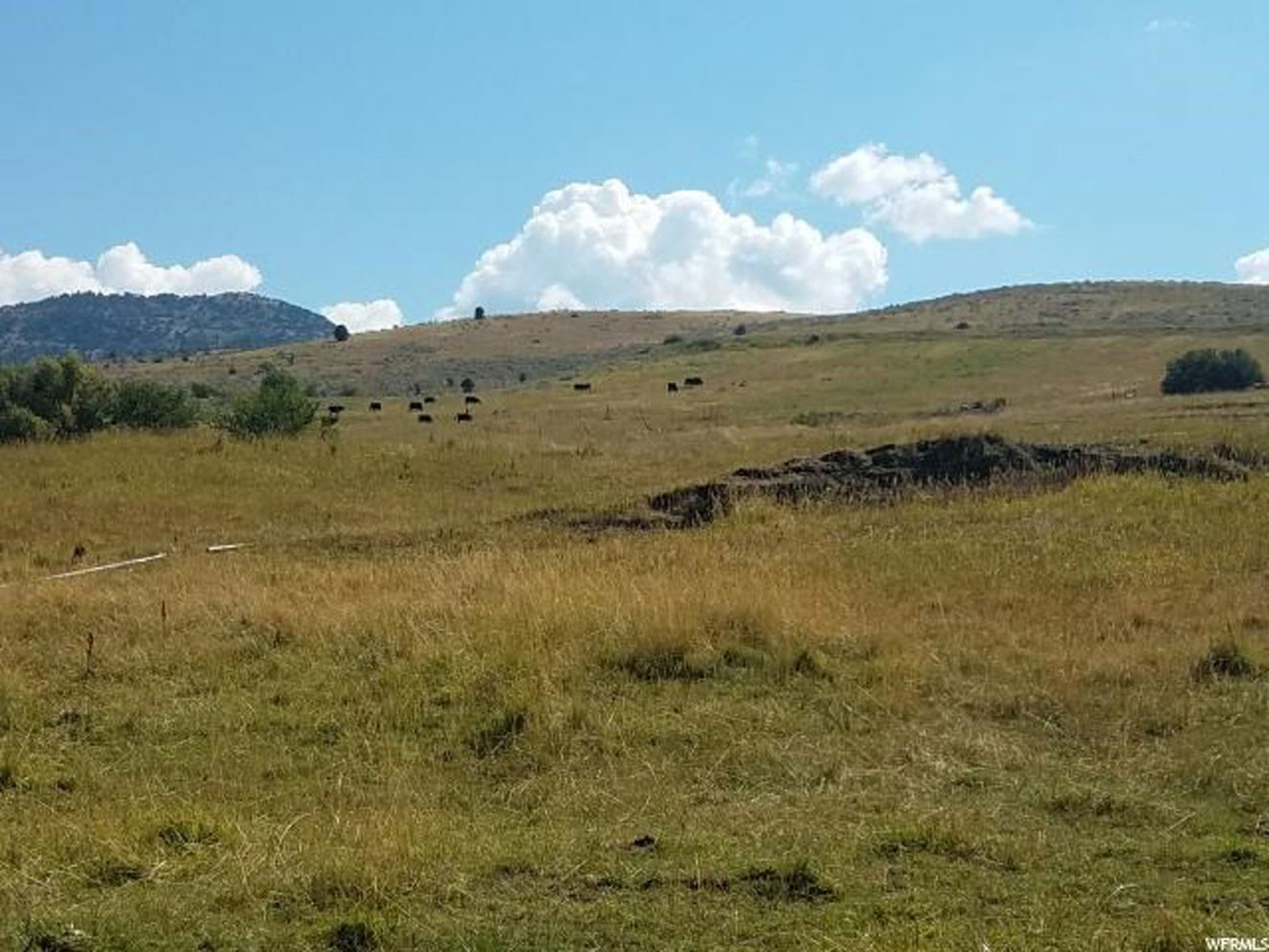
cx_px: 634
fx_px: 953
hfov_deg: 67.3
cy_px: 476
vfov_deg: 53.1
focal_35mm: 26
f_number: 1.7
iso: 40
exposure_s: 1/3496
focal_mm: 4.2
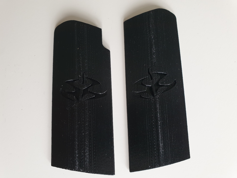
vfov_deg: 53.1
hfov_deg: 67.3
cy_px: 89
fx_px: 178
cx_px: 118
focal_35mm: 26
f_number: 2.4
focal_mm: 4.3
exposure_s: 1/60
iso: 250
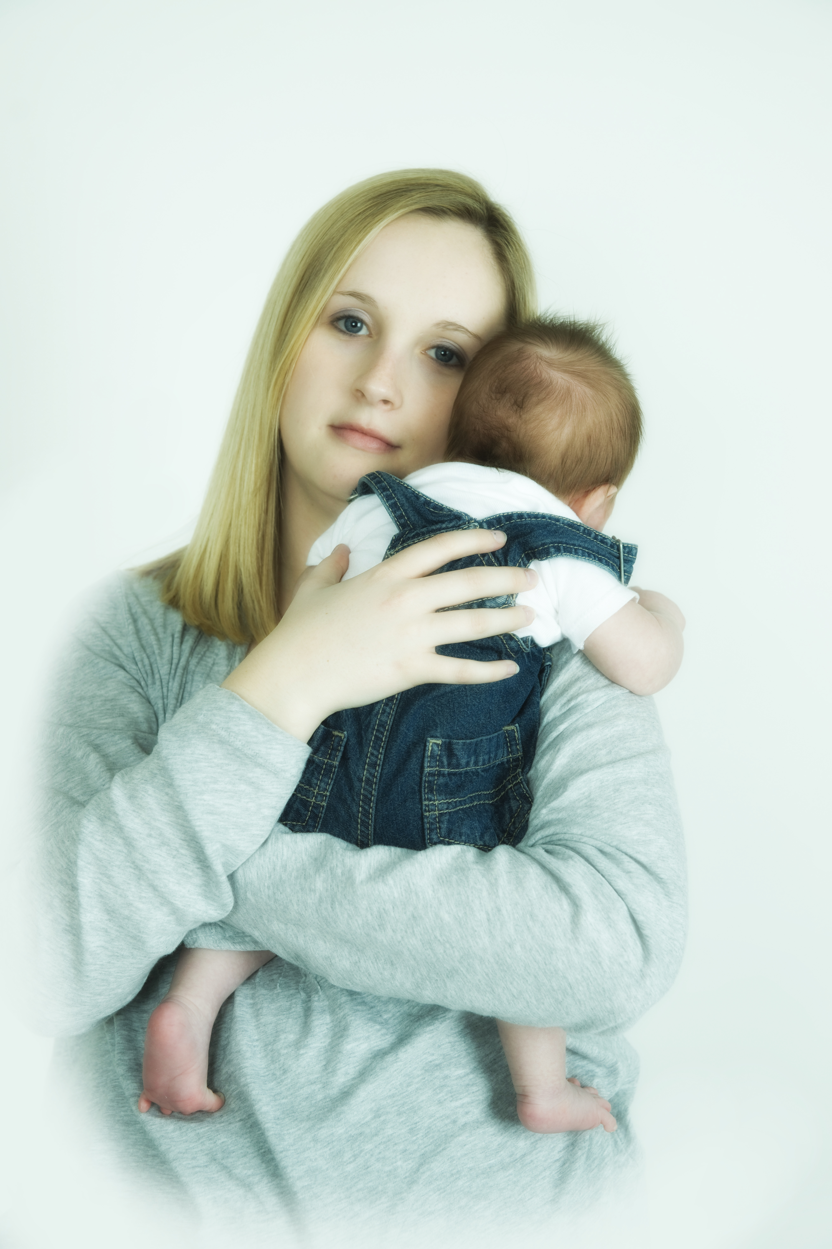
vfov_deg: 33.4
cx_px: 416
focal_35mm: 60
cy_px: 624
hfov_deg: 22.6
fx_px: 2080
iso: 160
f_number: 5
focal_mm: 60
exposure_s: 1/60
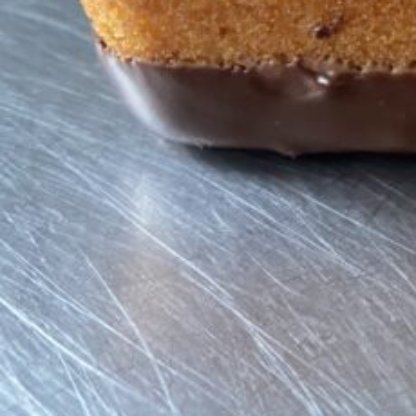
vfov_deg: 25.8
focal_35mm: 64
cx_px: 560
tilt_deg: -30.1
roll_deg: -4.7
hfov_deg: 23.4
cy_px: 24
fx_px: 870
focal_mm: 4.25
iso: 640
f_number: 1.8
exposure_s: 1/30
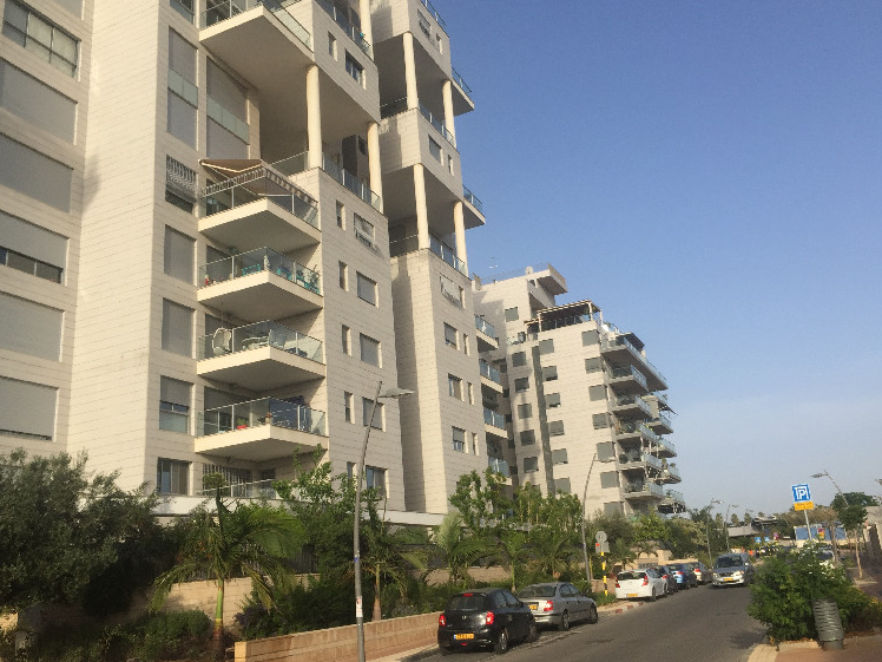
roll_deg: +3.4
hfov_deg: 58.3
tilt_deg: +15.8
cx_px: 449
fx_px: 790
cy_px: 336
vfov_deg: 45.4
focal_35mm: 31
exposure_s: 1/1883
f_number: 2.2
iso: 32
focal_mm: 4.15
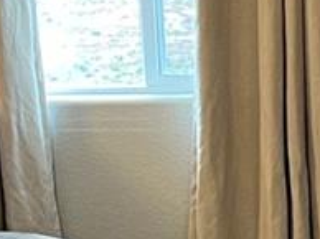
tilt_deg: -8.1
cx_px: 346
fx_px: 1782
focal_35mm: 193
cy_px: 129
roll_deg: +2.8
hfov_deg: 10.2
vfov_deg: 7.7
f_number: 1.5
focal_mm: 5.7
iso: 320
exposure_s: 1/60
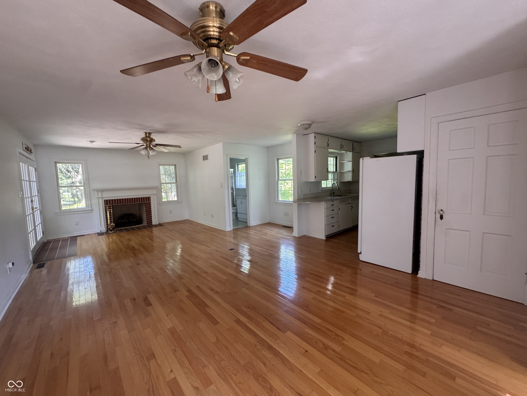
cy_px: 198
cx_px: 264
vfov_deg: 85.7
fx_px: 213
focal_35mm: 14
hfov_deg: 102.1
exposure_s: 1/97
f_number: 2.2
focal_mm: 2.22
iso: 320
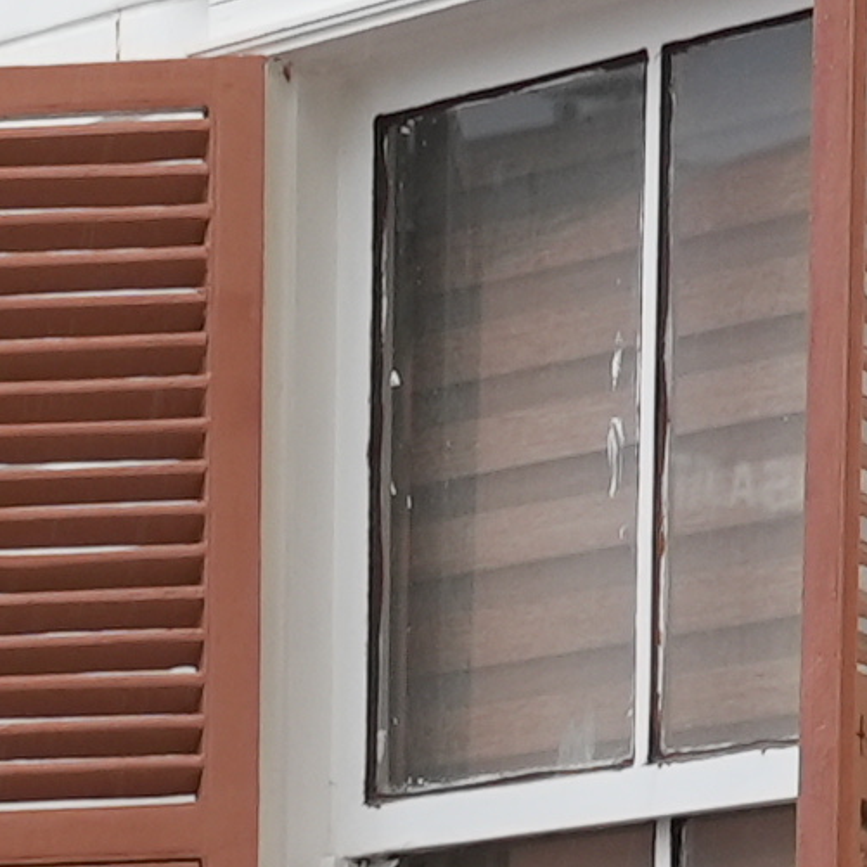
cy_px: 2225
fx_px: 6319
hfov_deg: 7.0
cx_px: -1843
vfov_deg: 7.3
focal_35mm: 223
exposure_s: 1/160
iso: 500
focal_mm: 31
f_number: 4
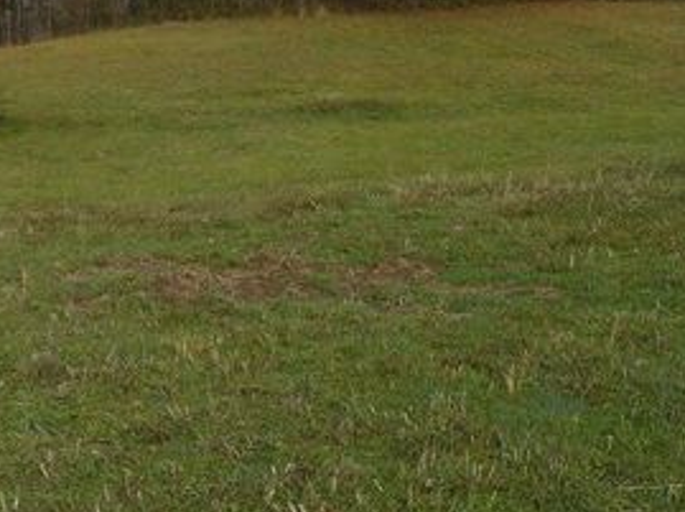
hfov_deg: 28.9
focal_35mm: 67
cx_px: 410
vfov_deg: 21.7
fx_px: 1324
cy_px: 139
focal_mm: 6
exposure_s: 1/400
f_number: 5.6
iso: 100
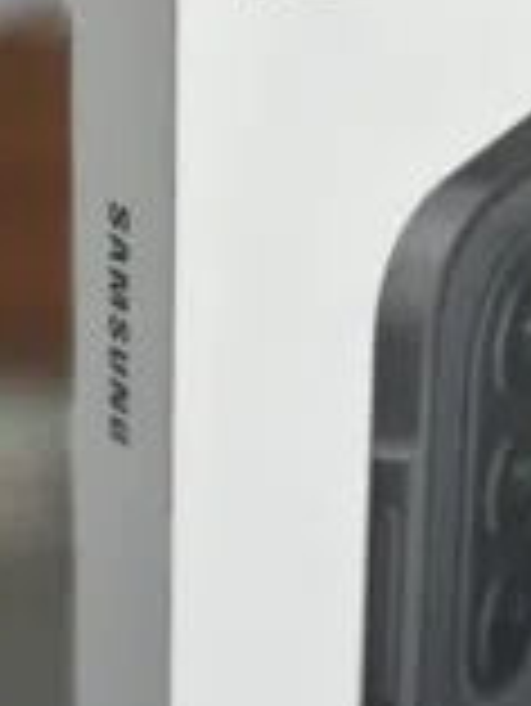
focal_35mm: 122
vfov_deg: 16.1
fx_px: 2492
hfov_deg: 12.1
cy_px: 234
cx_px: 400
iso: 64
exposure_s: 1/133
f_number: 1.78
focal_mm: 6.86
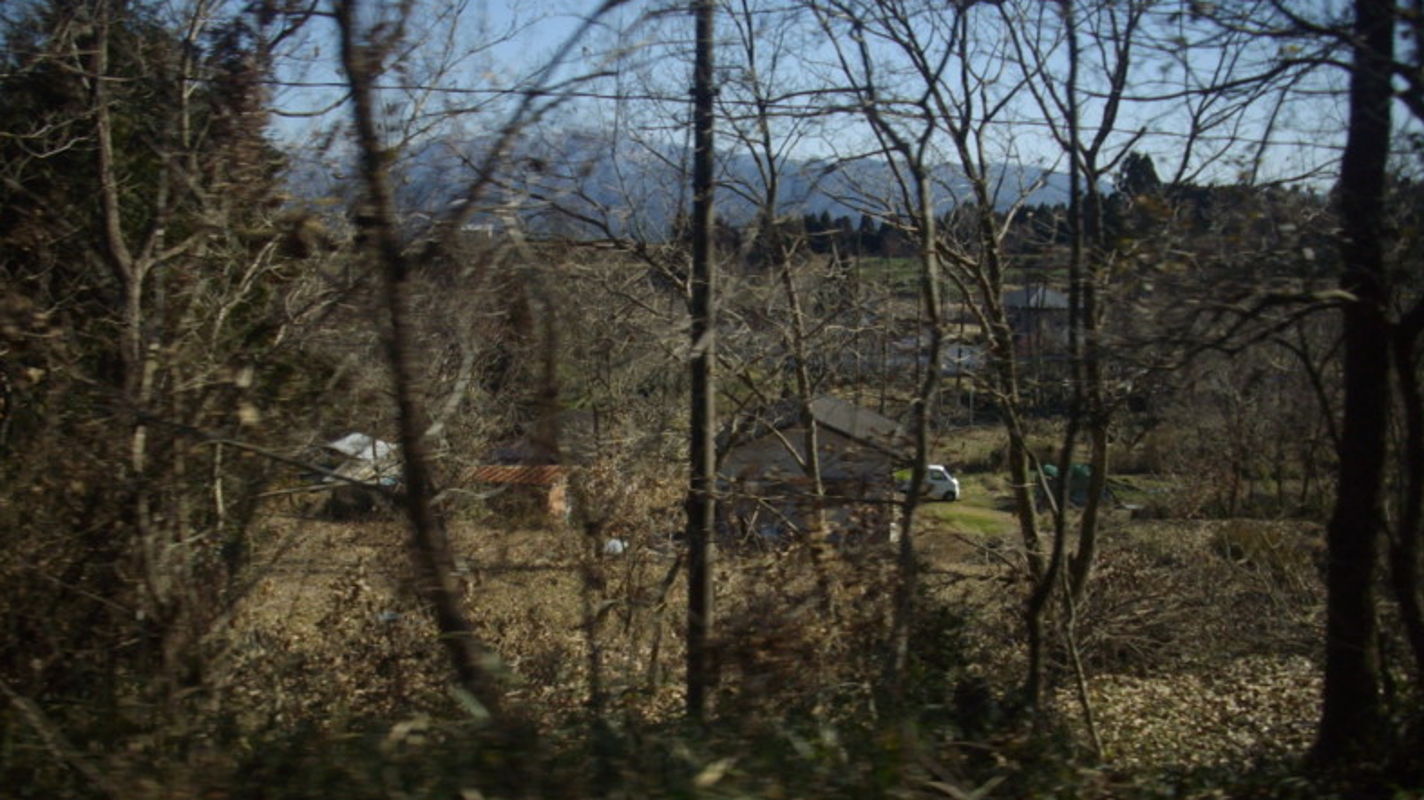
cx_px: 722
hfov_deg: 49.4
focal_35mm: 41
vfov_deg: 28.9
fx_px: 1548
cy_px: 458
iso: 80
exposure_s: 1/320
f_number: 5.6
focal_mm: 6.2
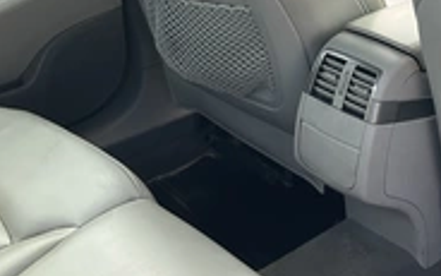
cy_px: -50
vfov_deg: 18.5
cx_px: 439
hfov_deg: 28.7
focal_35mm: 67
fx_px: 805
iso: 20
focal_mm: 3
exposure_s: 1/122
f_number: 1.8
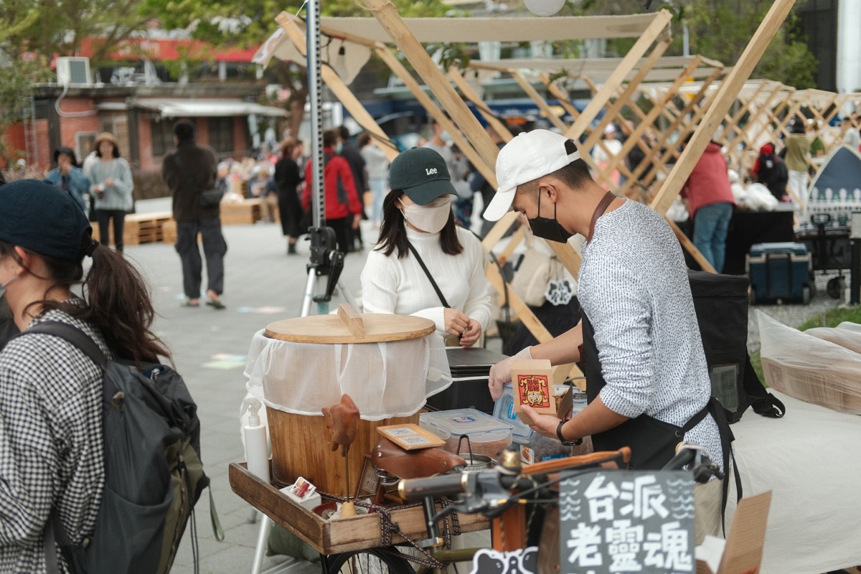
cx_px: 430
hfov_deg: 37.5
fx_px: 1267
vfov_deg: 25.5
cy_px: 287
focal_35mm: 53
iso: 160
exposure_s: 1/800
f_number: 2
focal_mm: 35
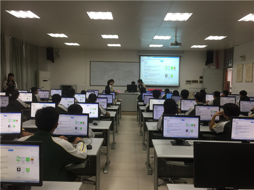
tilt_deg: -2.1
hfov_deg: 61.7
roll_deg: -2.7
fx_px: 213
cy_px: 95
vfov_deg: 48.2
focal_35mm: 29
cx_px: 127
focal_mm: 4.15
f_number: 2.2
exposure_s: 1/33
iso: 40
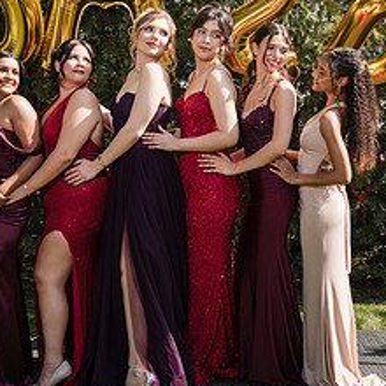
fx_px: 833
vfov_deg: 25.9
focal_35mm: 66
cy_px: 119
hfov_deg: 26.1
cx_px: 158
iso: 100
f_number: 5
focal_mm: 38
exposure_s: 1/250
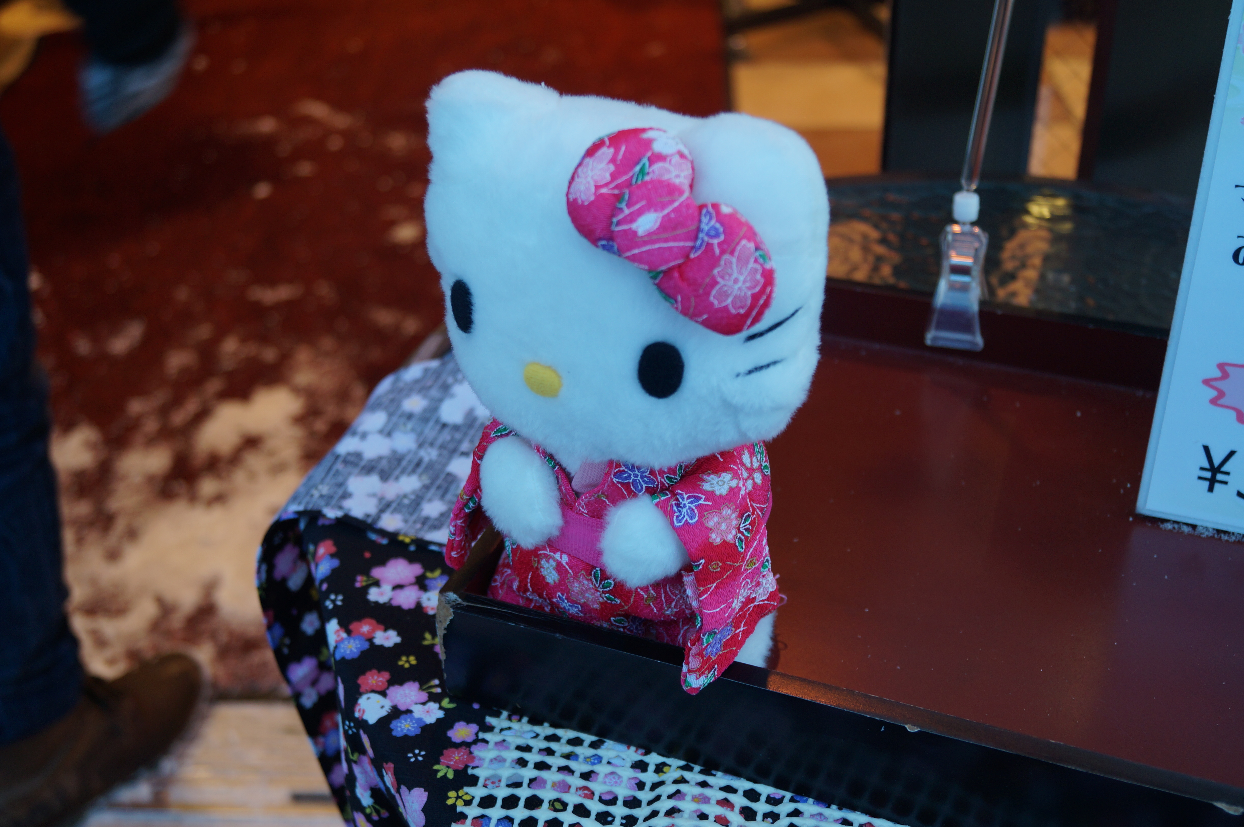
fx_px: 1450
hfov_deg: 46.4
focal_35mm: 42
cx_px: 622
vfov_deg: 31.8
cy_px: 414
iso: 200
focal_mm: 28
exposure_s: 1/60
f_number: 4.5
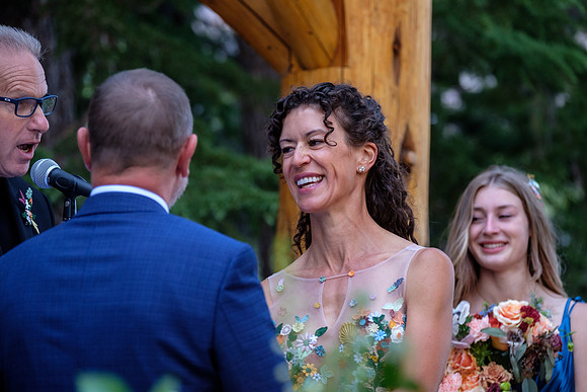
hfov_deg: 11.1
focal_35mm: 186
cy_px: 196
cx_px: 294
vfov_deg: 7.4
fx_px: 3033
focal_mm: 124.3
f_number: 3.6
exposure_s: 1/170
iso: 1000
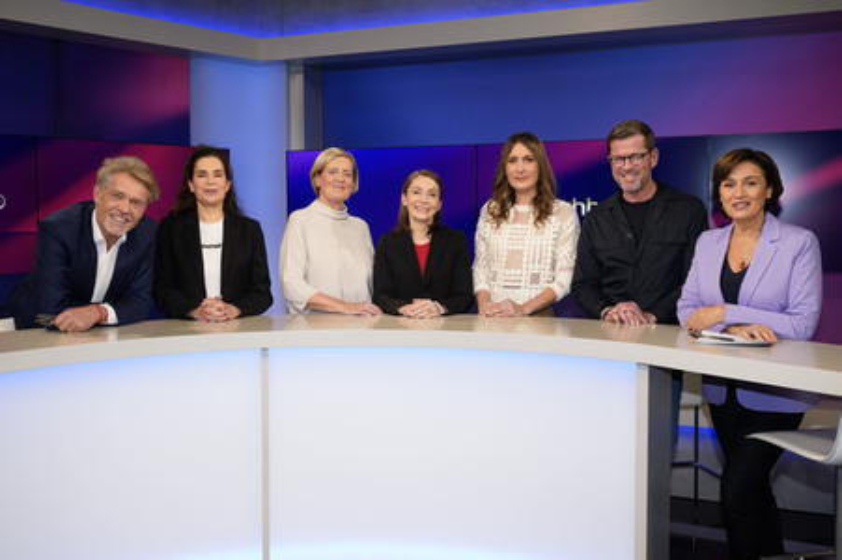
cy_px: 280
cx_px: 421
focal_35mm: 33
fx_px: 771
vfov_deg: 39.9
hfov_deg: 57.3
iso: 2000
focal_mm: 33
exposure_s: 1/125
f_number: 5.6
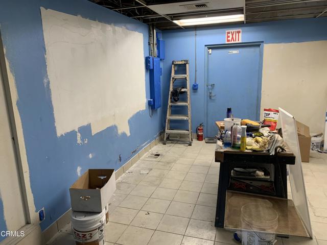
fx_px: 246
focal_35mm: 26
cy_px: 122
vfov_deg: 53.1
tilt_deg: -10.2
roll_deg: +1.8
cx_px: 164
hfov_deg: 67.3
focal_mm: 4.25
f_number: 1.8
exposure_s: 1/60
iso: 100
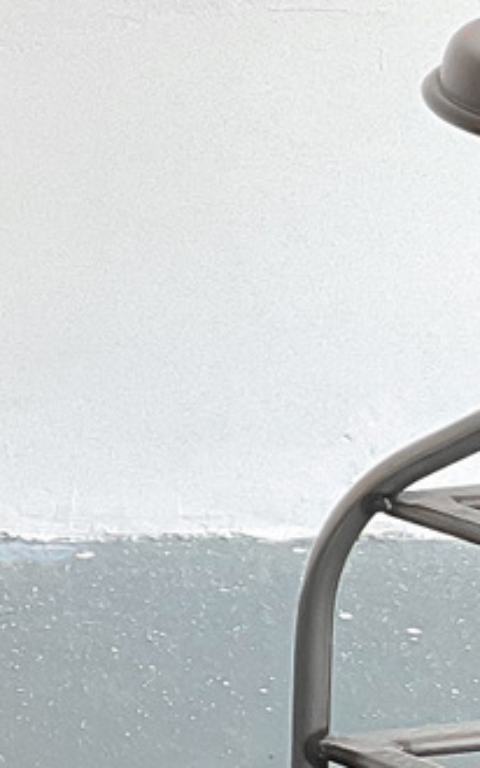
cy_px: 98
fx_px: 3121
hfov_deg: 8.0
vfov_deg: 13.9
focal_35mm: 149
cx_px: -734
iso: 64
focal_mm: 3
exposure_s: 1/100
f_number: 1.8
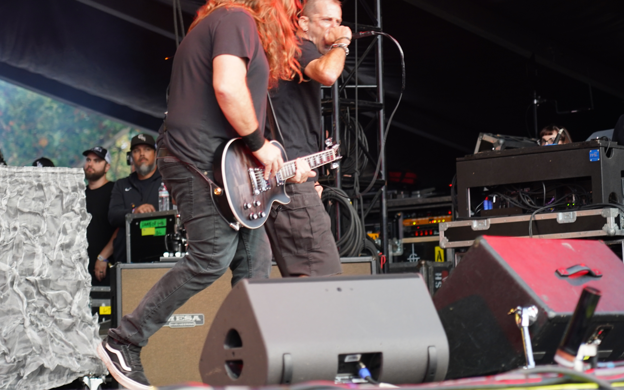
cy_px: 113
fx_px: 2432
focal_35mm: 143
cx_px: 316
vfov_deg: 9.2
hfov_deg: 14.6
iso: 800
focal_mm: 105
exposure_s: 1/125
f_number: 4
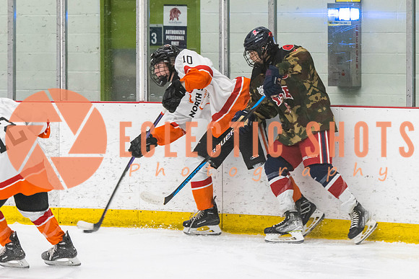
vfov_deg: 7.0
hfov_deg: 10.4
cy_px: 149
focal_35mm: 197
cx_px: 202
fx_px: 2297
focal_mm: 122
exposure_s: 1/640
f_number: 2.8
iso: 1800
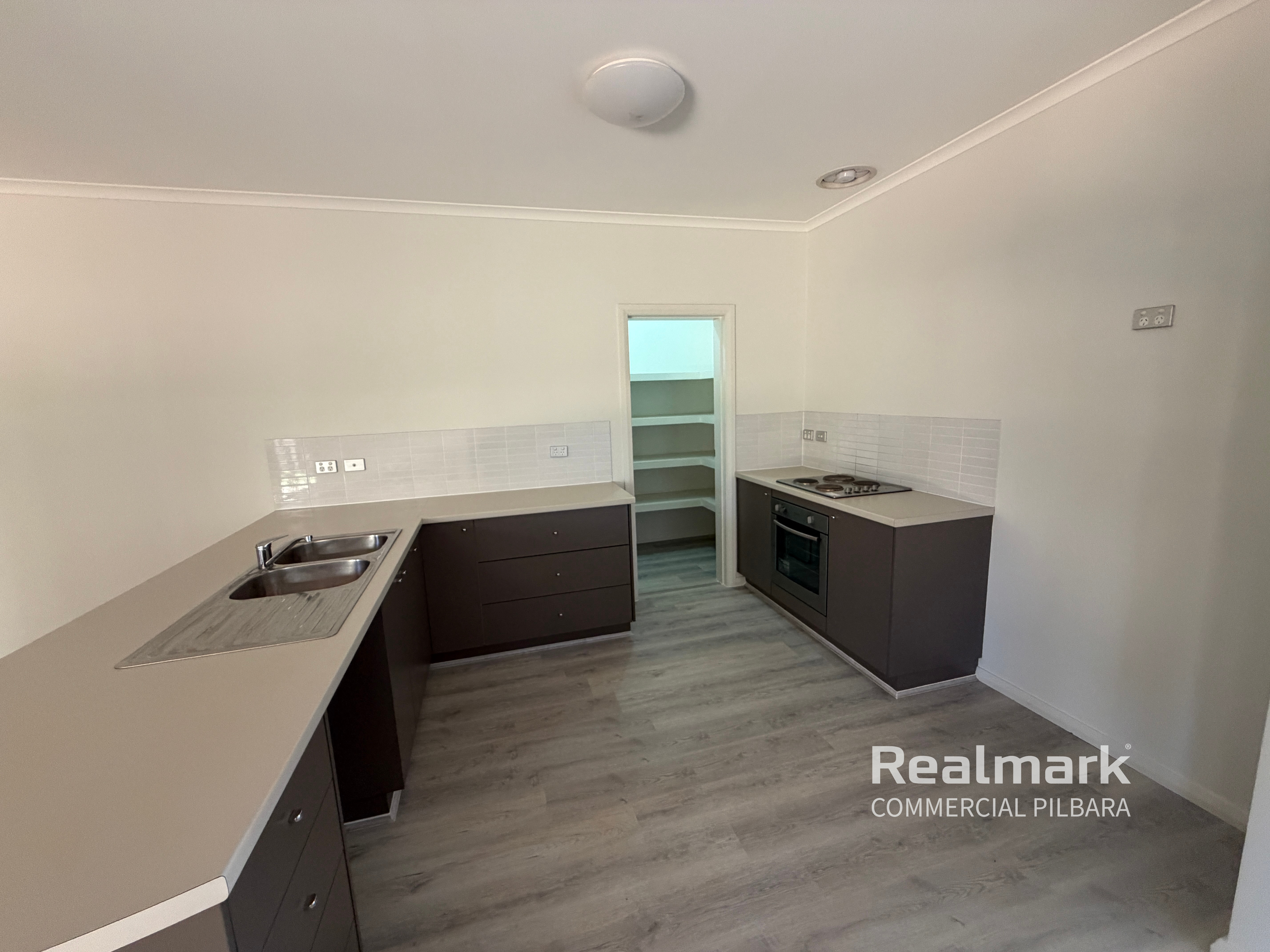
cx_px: 635
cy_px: 476
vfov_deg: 85.7
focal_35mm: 14
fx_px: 514
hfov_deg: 102.1
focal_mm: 2.22
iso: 320
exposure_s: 1/63
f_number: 2.2
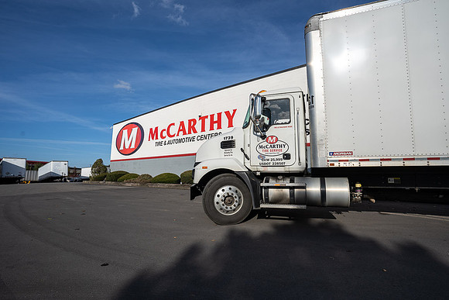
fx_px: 225
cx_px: 224
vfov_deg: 67.4
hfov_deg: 90.0
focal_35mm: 18
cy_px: 150
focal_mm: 18
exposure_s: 1/1000
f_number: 7.1
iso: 125
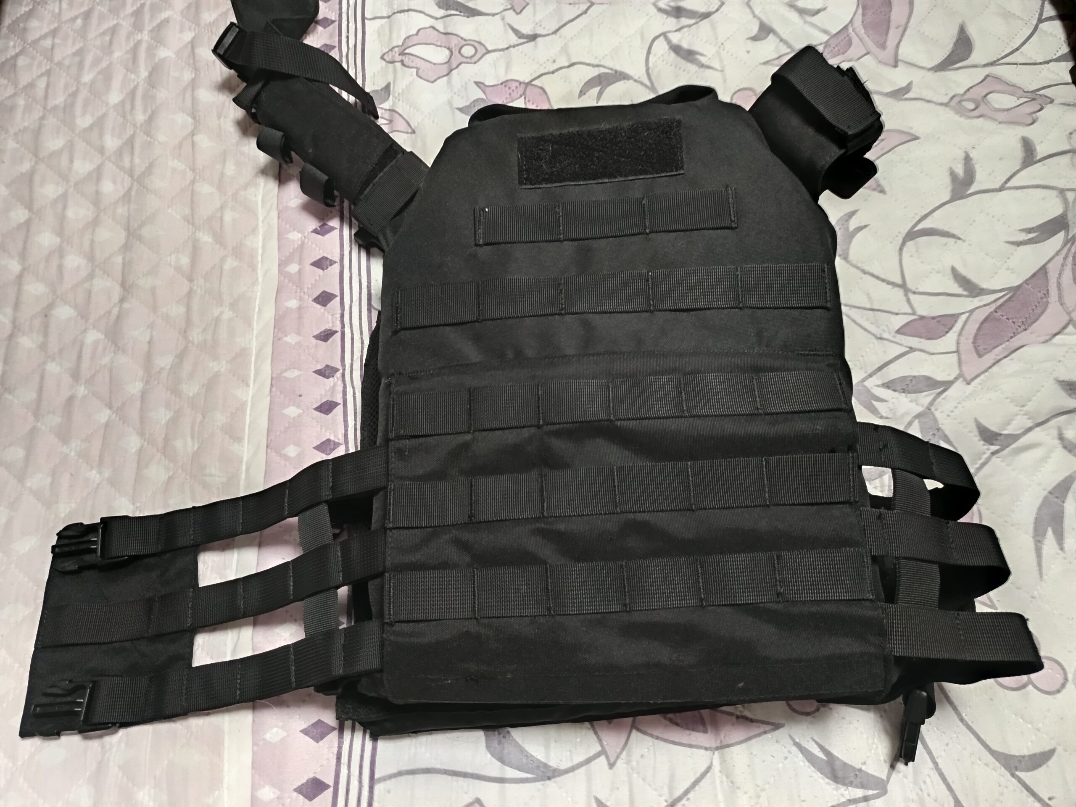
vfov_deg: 56.8
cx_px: 538
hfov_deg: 71.6
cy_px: 404
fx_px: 746
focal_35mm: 24
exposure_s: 1/20
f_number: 1.7
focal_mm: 5.31
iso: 2093
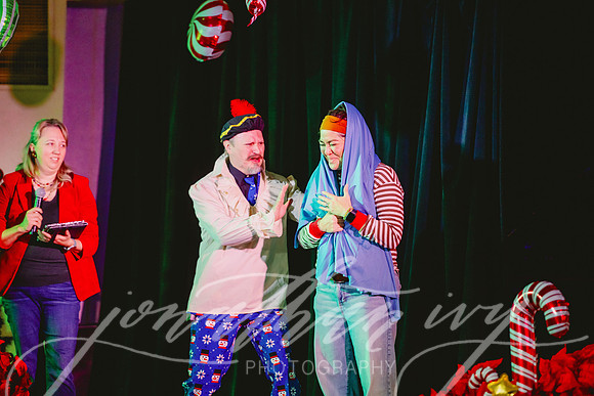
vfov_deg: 6.9
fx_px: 3301
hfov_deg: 10.3
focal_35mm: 200
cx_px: 297
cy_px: 198
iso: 1600
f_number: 2.8
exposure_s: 1/320
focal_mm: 200
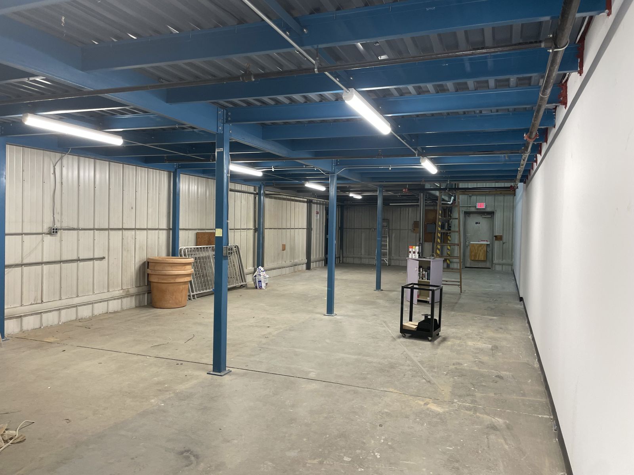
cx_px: 317
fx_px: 476
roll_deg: +0.5
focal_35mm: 26
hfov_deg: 67.3
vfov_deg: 53.1
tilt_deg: -1.4
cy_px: 238
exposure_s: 1/60
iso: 80
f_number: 1.6
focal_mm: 4.2
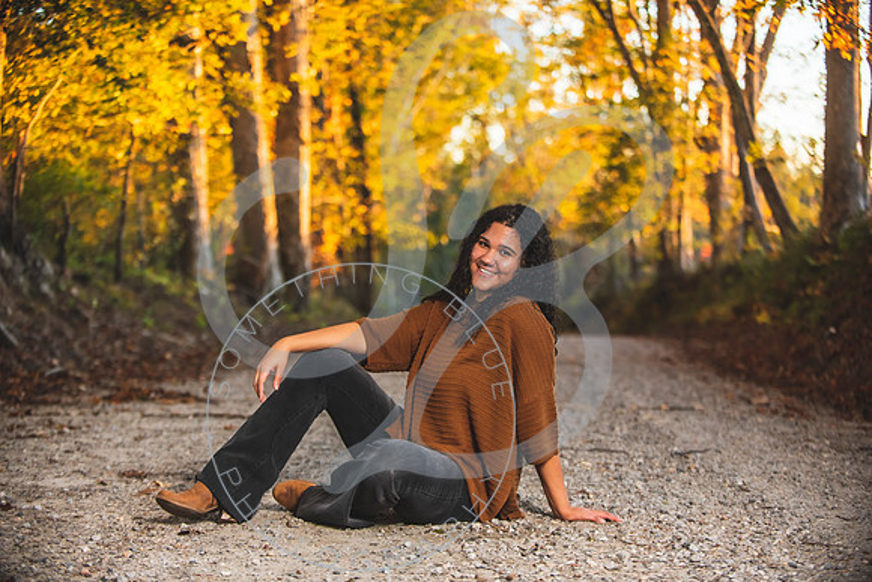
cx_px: 436
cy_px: 291
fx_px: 1696
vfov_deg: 19.5
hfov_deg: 28.8
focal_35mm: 70
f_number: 2.8
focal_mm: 70
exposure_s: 1/320
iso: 400
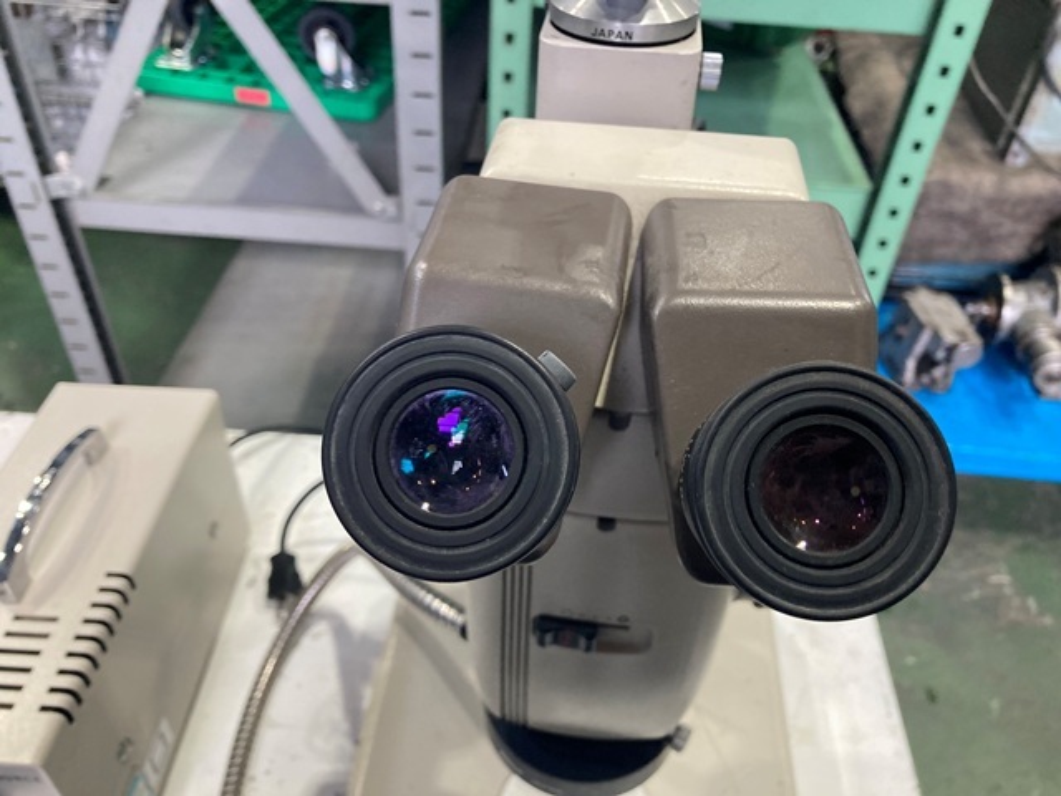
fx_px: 858
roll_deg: -4.1
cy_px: 398
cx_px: 530
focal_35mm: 28
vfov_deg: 49.7
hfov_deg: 63.4
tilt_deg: -40.0
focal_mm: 3.99
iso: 125
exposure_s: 1/60
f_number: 1.8
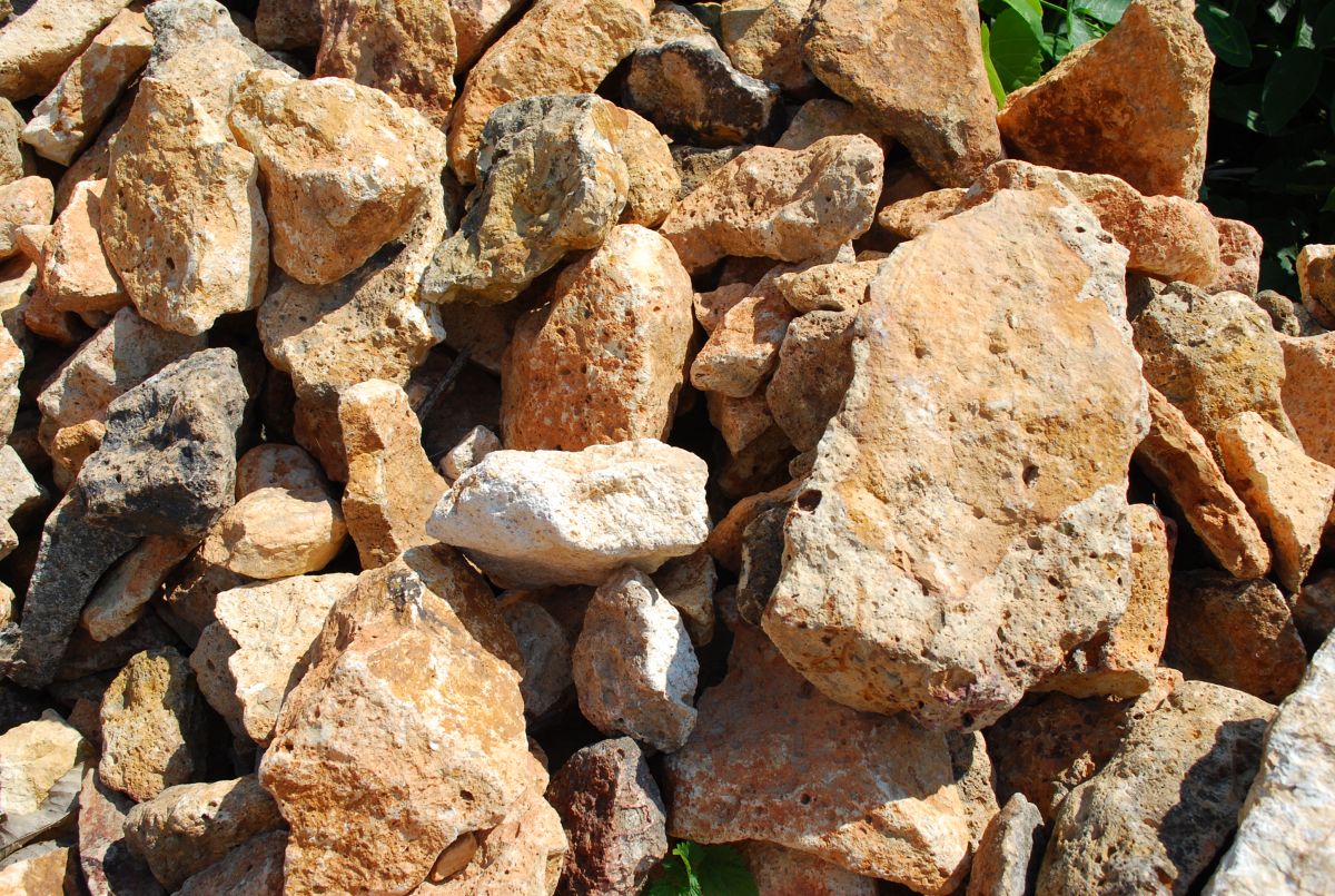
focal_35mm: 36
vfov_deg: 37.0
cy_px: 448
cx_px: 668
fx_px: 1337
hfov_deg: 53.0
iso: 100
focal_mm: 24
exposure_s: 1/200
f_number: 8
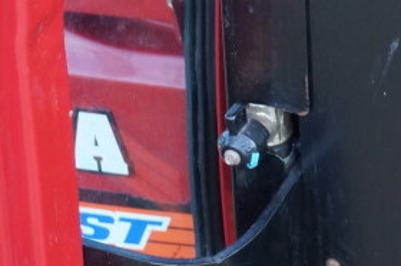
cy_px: -149
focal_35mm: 178
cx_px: 781
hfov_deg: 10.7
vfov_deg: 7.5
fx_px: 1980
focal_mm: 26
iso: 800
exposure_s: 1/100
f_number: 5.6
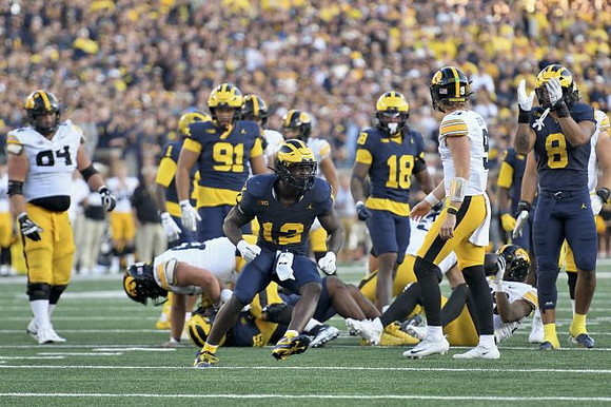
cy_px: 204
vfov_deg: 4.6
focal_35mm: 300
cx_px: 306
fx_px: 5089
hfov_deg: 6.9
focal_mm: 200
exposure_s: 1/1000
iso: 800
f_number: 2.8
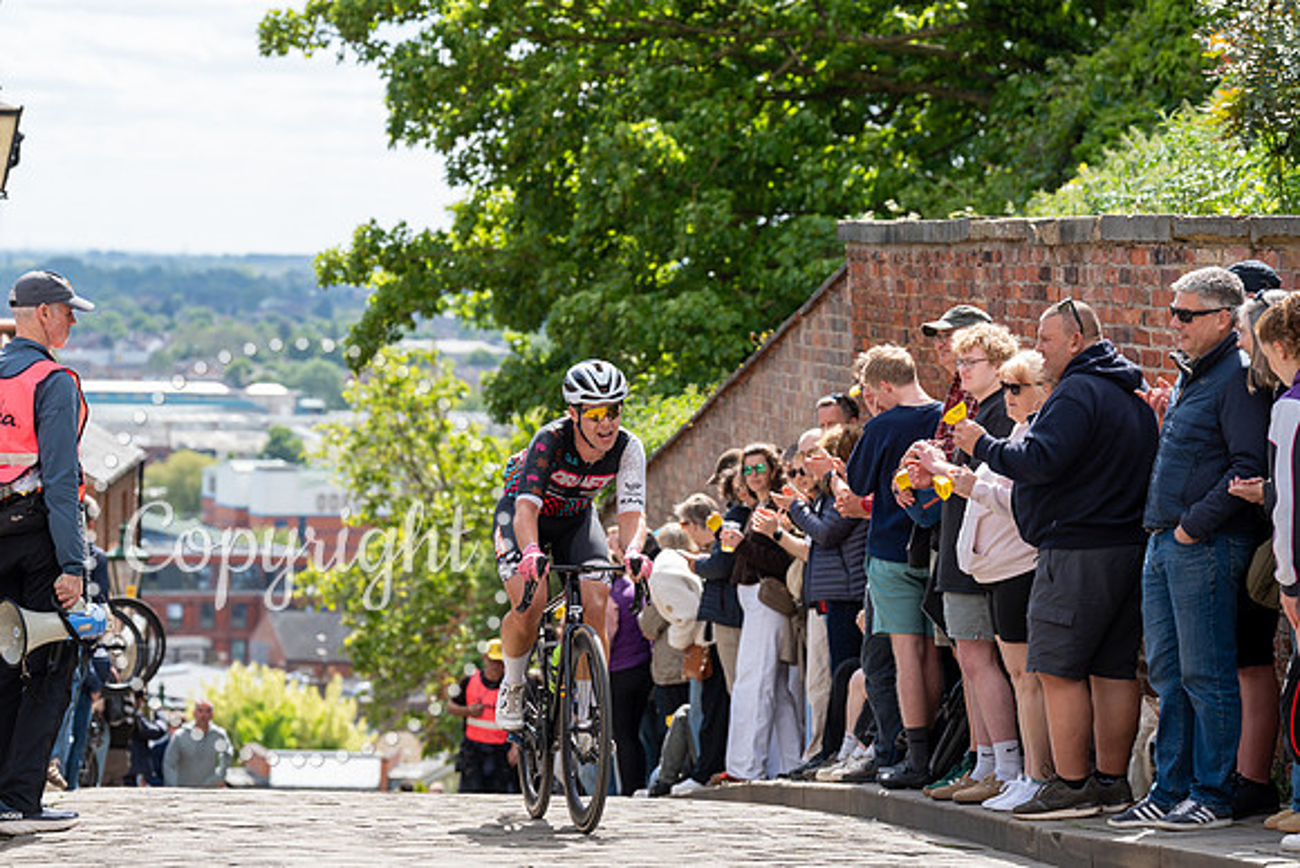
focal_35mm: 126
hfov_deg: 16.3
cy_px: 434
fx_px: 4551
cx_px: 650
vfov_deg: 10.9
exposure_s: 1/1000
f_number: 5
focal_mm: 126
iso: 400
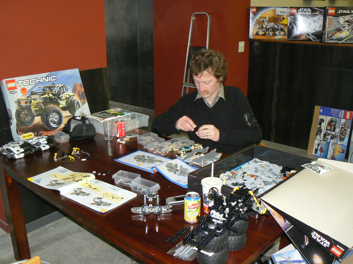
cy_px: 132
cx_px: 176
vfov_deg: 39.7
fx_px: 367
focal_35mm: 36
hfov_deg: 51.4
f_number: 2.8
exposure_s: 1/30
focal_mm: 6
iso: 125
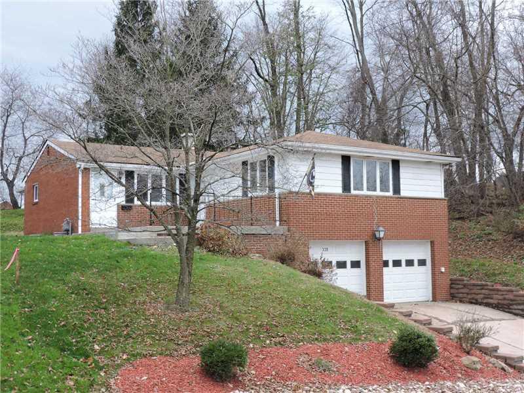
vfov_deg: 30.9
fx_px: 711
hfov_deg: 40.4
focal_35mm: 47
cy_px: 196
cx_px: 262
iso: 100
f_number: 3.5
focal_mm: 8.4
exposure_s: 1/60
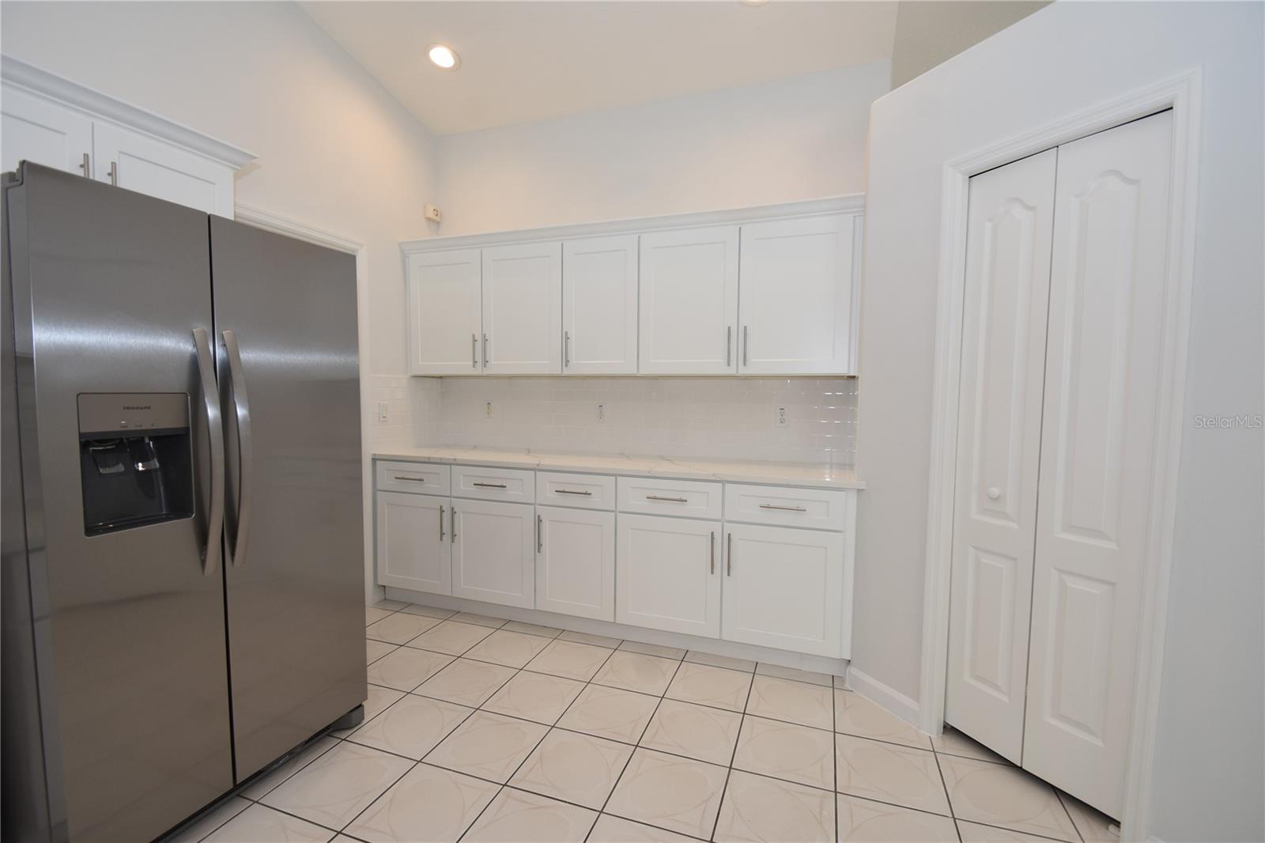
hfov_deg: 100.4
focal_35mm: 15
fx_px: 527
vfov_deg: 77.3
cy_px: 422
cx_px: 632
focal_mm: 10
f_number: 4
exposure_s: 1/60
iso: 200
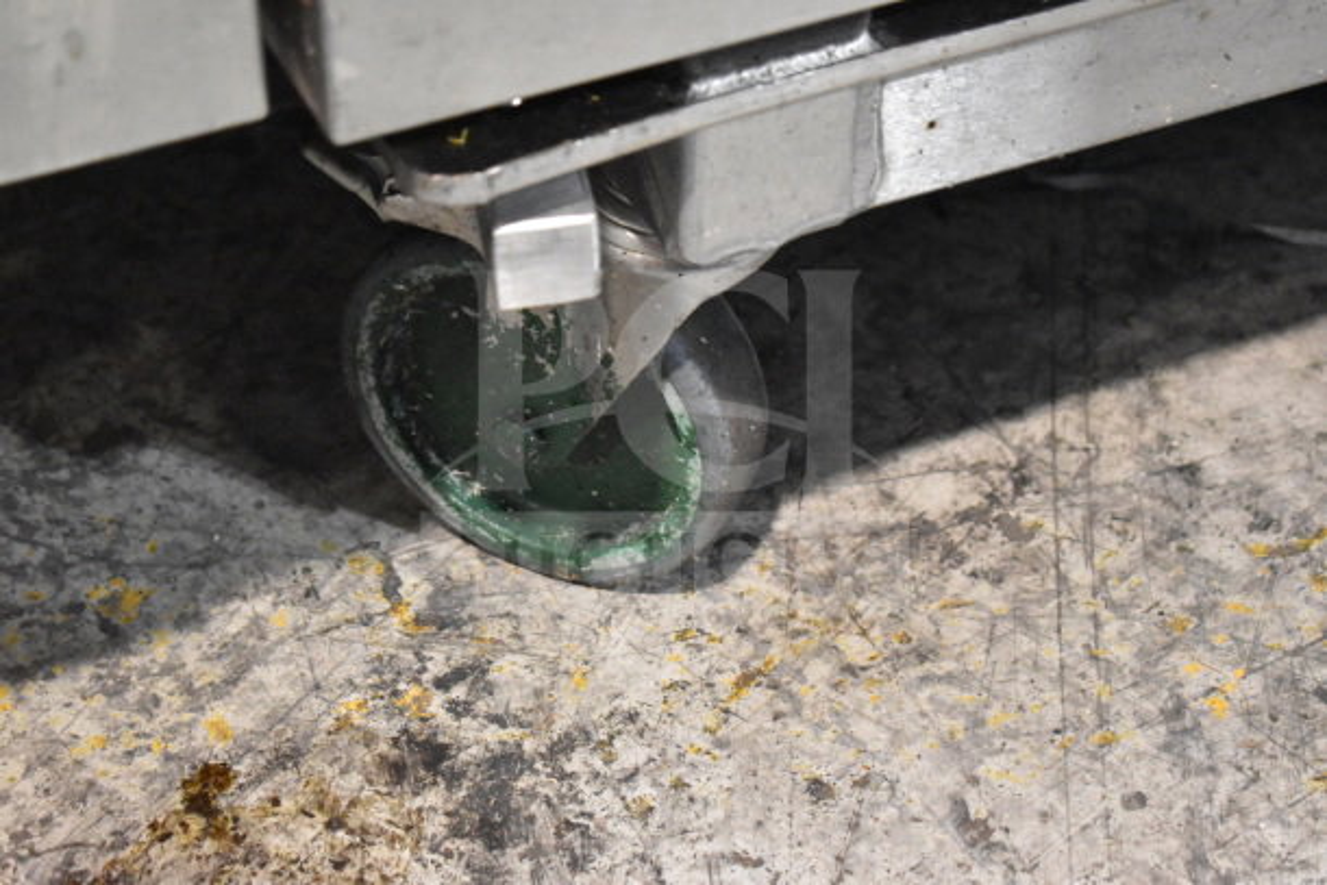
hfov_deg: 24.6
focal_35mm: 82
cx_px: 664
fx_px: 3042
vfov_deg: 16.6
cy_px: 442
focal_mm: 55
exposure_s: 1/100
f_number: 5.6
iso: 10000
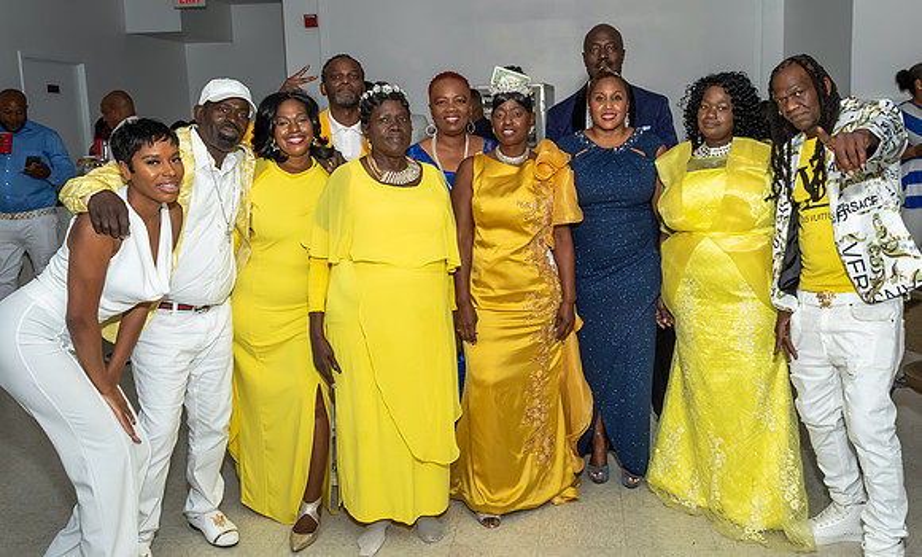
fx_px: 778
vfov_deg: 39.2
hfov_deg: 61.2
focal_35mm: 31
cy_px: 223
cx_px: 509
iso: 640
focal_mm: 17
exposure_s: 1/250
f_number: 9
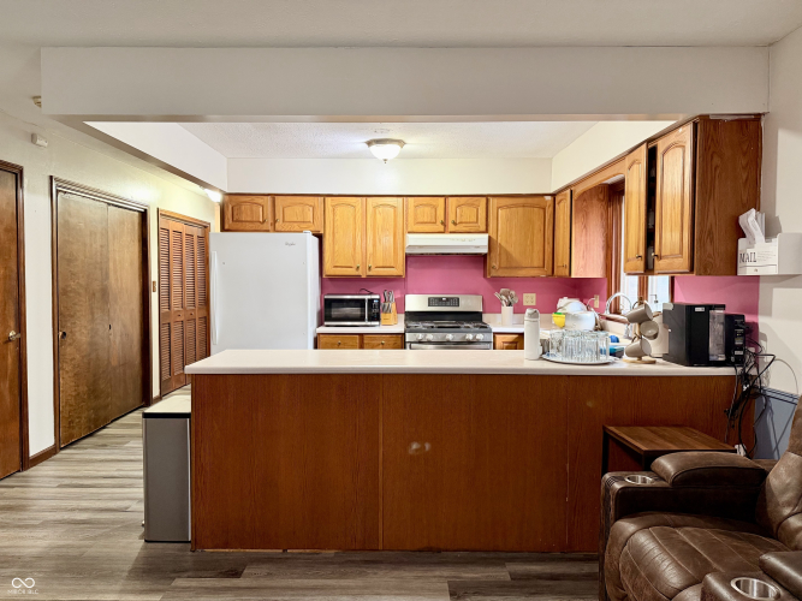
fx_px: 556
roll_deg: +0.0
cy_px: 300
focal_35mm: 24
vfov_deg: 56.8
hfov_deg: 71.6
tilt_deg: -2.6
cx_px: 401
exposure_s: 1/60
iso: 400
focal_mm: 6.76
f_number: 1.78
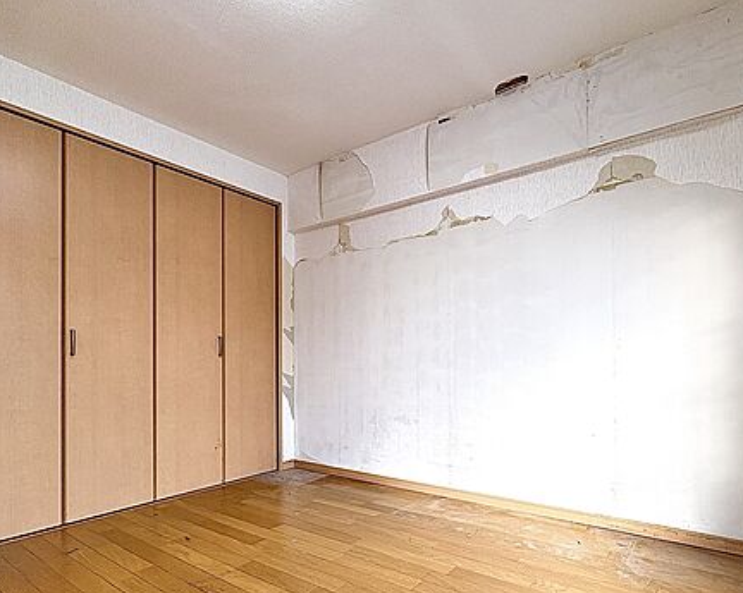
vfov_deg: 70.1
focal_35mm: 19
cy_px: 356
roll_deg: +1.3
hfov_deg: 82.0
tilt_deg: +1.4
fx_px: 418
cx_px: 456
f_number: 2.2
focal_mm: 2.22
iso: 125
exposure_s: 1/50
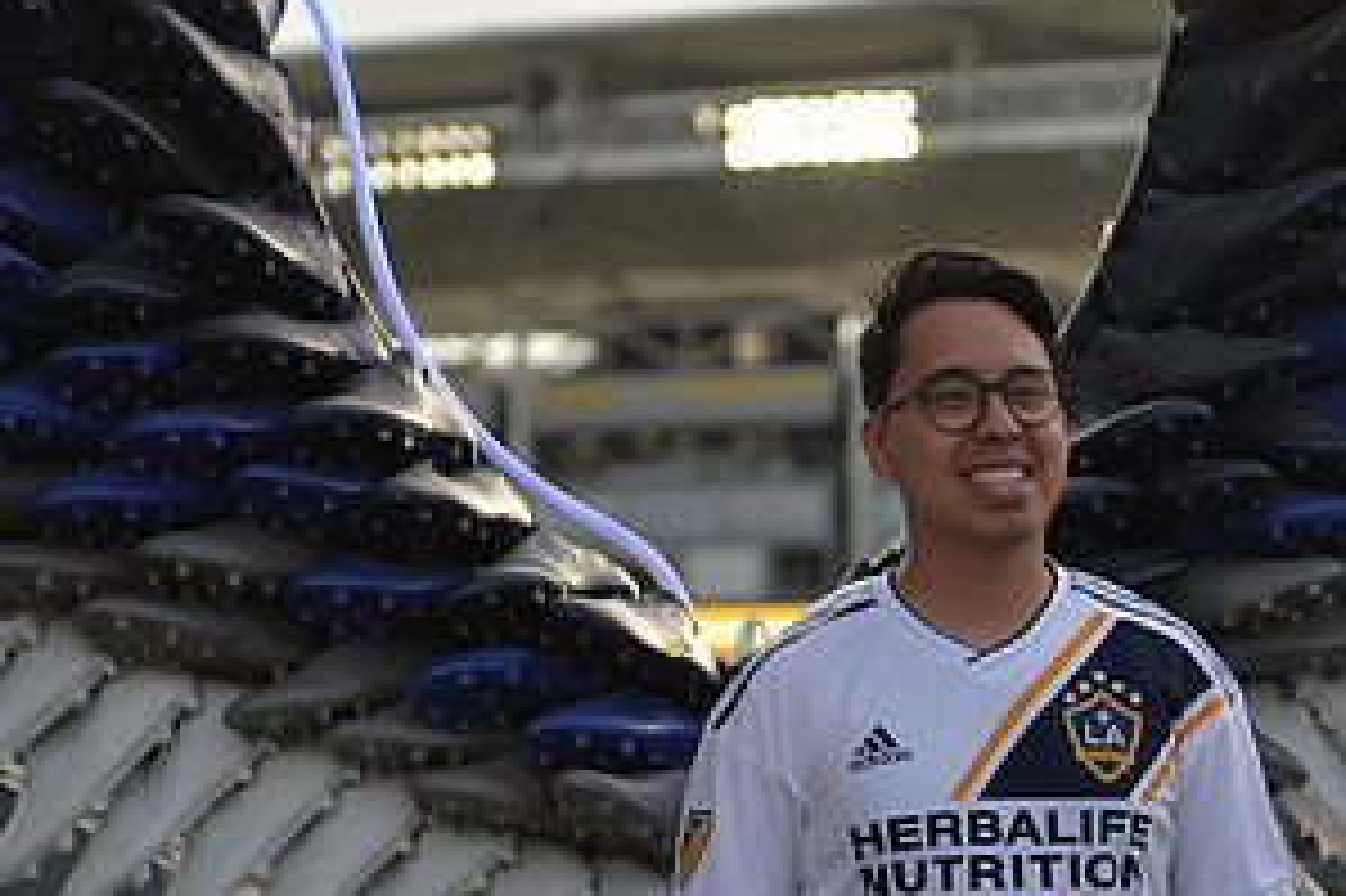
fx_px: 5082
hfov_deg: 15.1
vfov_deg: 10.1
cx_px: 873
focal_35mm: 136
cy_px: 628
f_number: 2.8
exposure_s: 1/800
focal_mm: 70
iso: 200
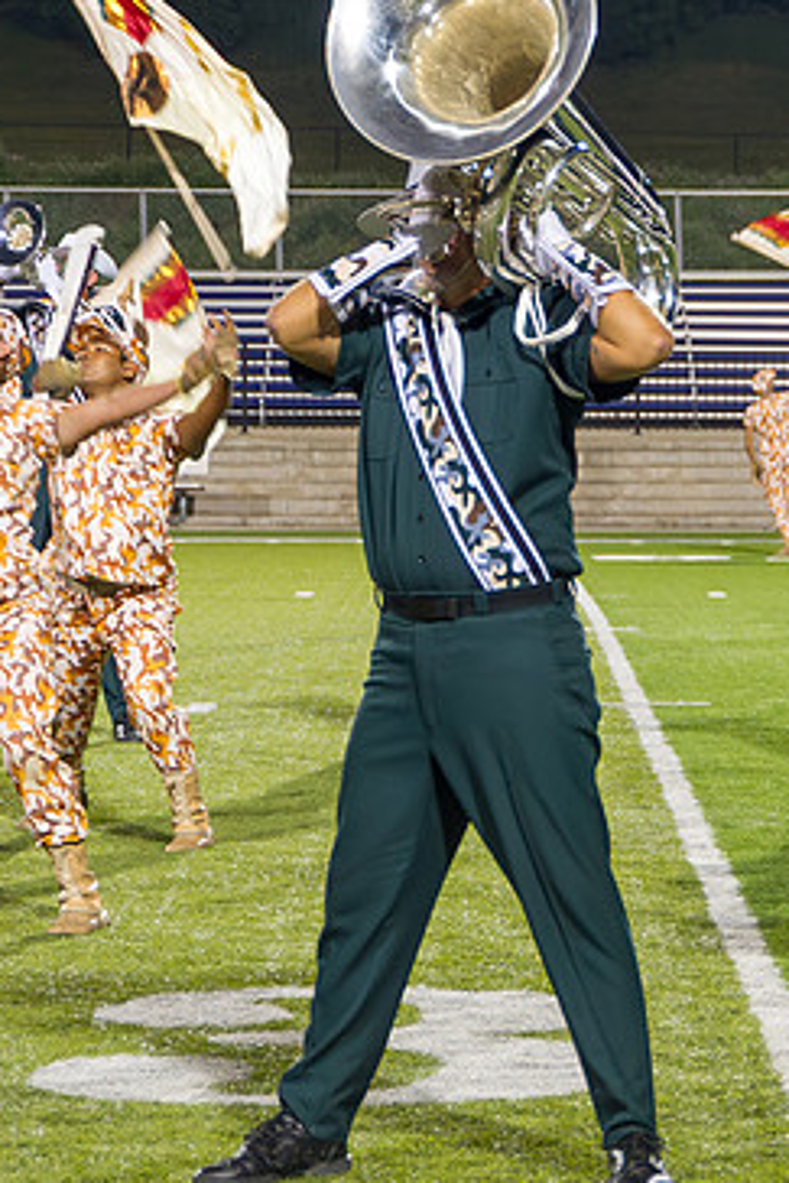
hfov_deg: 8.8
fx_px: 4992
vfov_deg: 13.5
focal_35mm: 152
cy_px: 515
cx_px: 1168
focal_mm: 75
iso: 2500
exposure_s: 1/160
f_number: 5.3
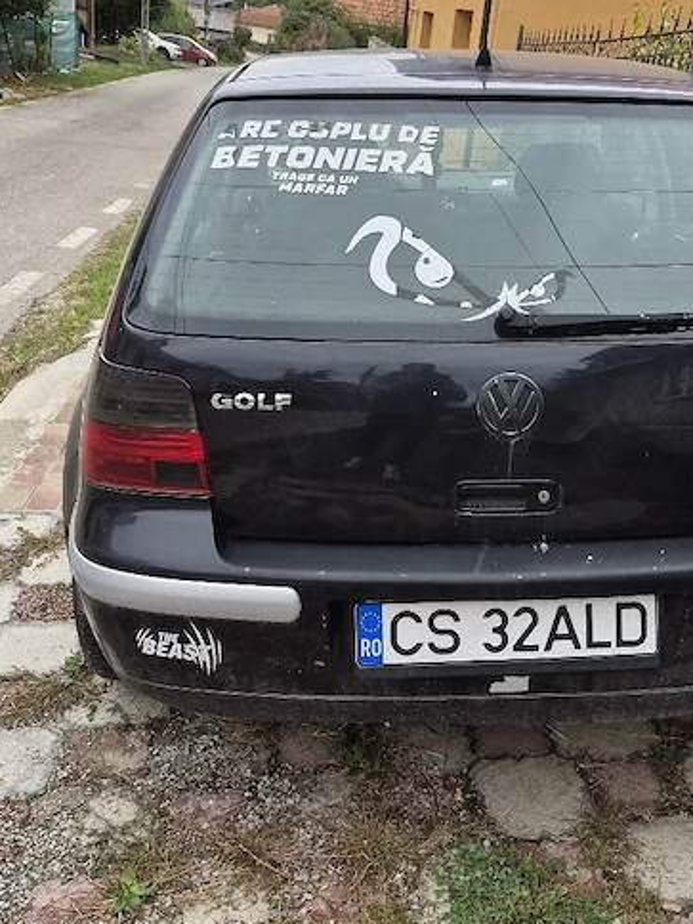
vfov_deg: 48.9
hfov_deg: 37.2
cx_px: 477
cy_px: 410
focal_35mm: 38
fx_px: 1014
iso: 80
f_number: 1.8
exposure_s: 1/1000
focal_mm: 5.4
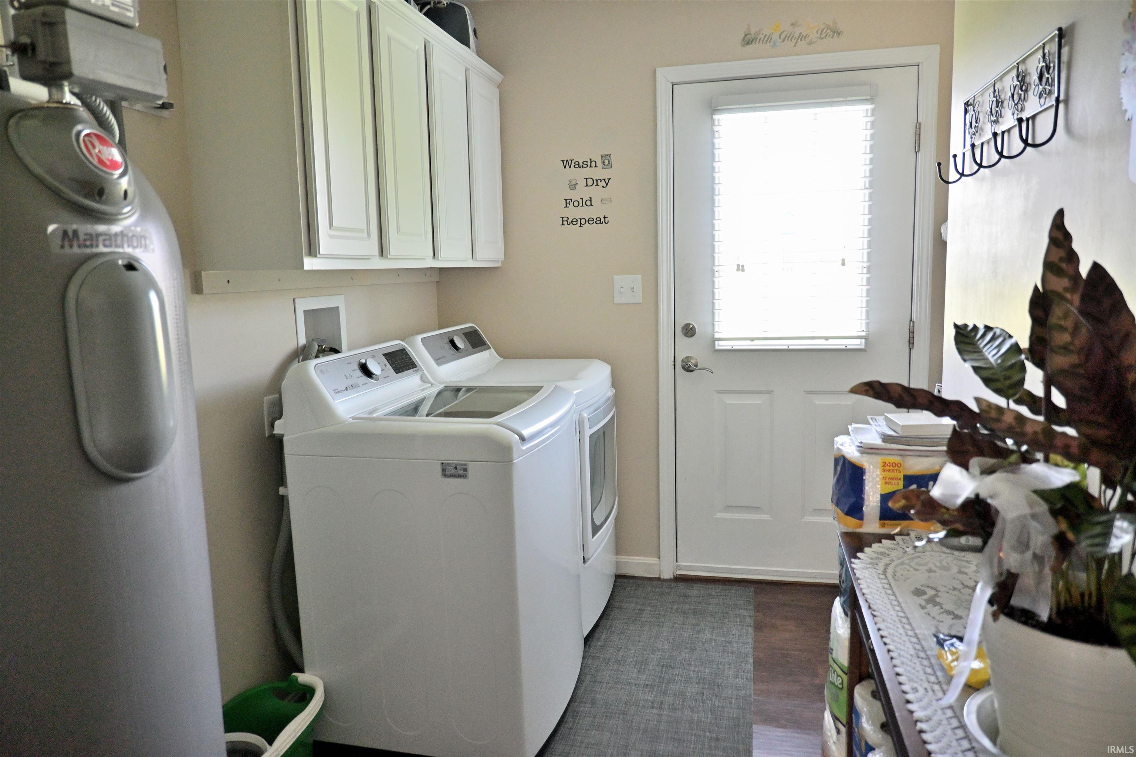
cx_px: 568
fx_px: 757
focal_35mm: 24
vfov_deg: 53.1
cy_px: 378
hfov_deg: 73.8
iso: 1100
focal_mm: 16
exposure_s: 1/125
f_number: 3.5
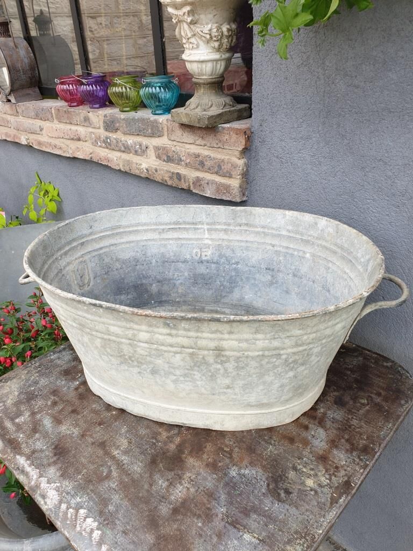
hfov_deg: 53.1
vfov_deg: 67.3
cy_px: 276
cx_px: 206
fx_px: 414
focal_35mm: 26
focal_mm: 4.3
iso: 50
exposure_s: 1/206
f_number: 2.4
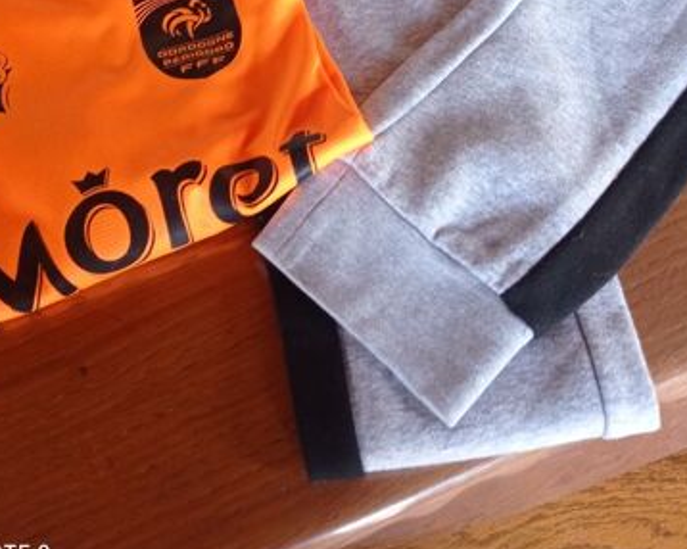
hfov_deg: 37.8
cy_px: 13
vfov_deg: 29.0
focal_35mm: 49
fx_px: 996
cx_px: 249
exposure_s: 1/33.3
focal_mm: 4.74
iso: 357
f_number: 1.79
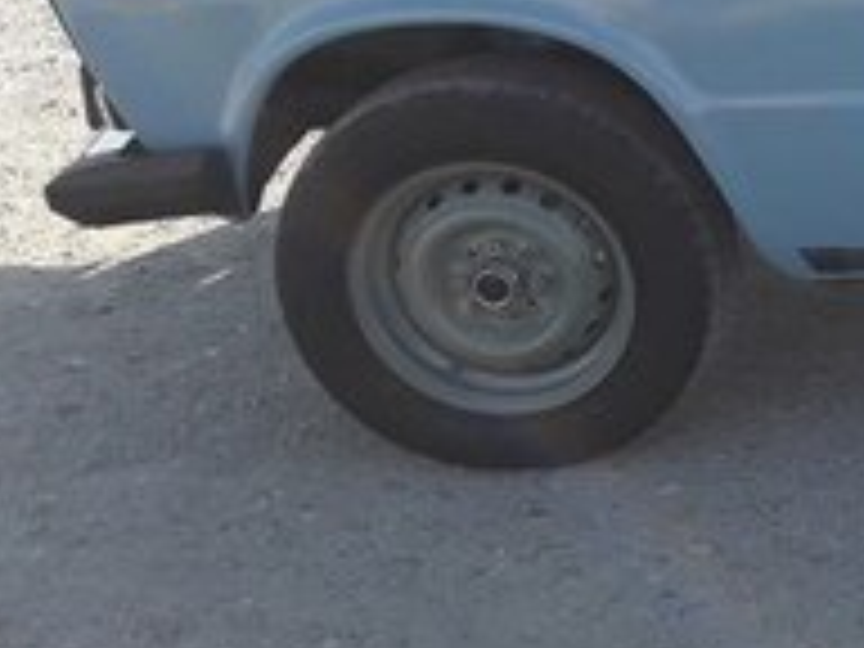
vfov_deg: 15.6
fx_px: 2321
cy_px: -11
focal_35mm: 93
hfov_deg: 17.8
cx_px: 1449
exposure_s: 1/560
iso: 40
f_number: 1.9
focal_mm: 3.6
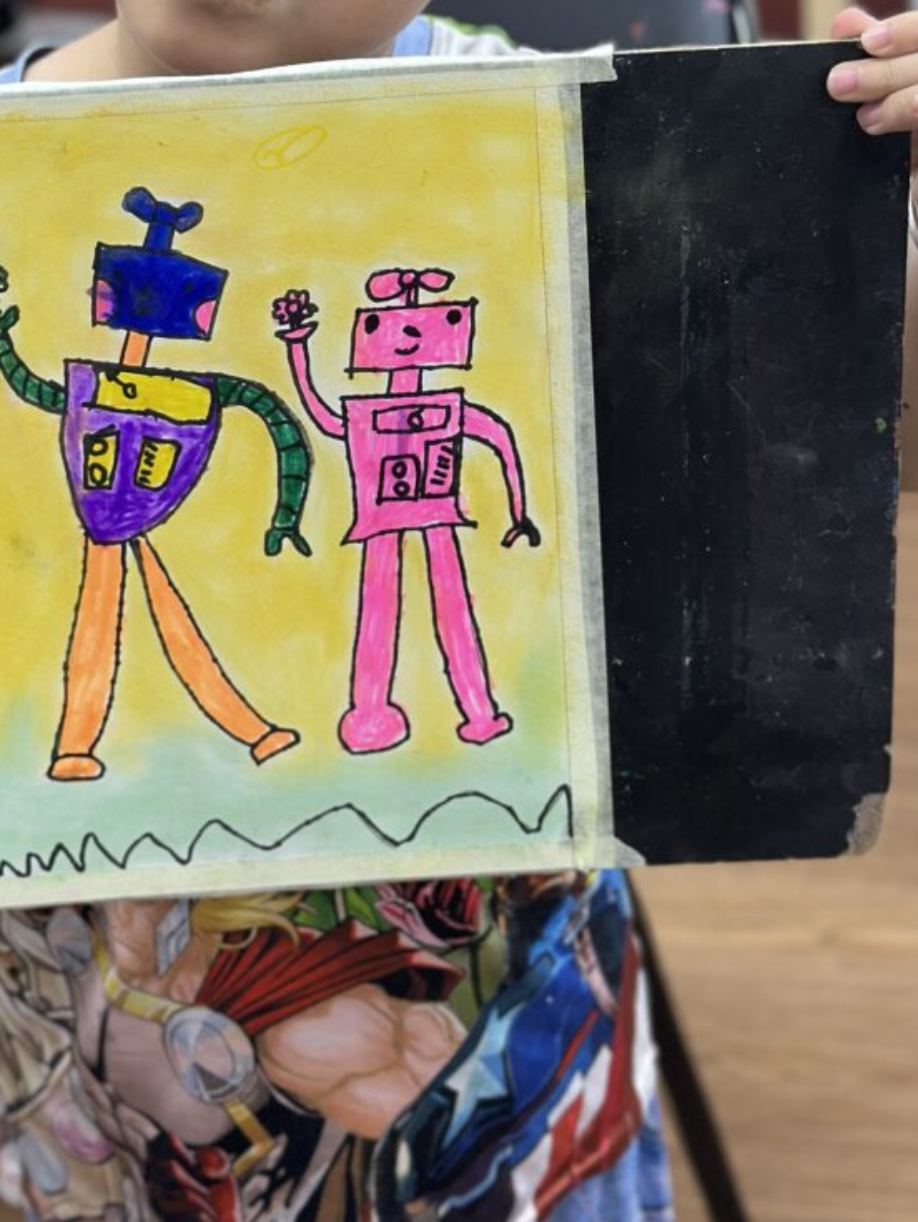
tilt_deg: -27.3
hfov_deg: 17.0
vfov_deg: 22.2
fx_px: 3074
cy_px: 219
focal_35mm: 87
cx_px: 321
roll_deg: +2.7
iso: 80
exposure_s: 1/100
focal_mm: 6.86
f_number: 1.78
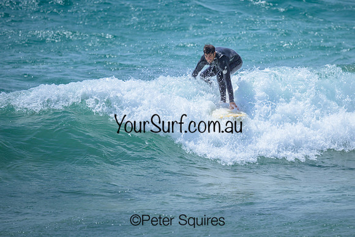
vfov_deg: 1.3
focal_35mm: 1100
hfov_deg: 1.9
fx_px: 10853
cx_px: 214
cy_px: 107
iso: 250
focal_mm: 800
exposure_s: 1/3200
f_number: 6.3
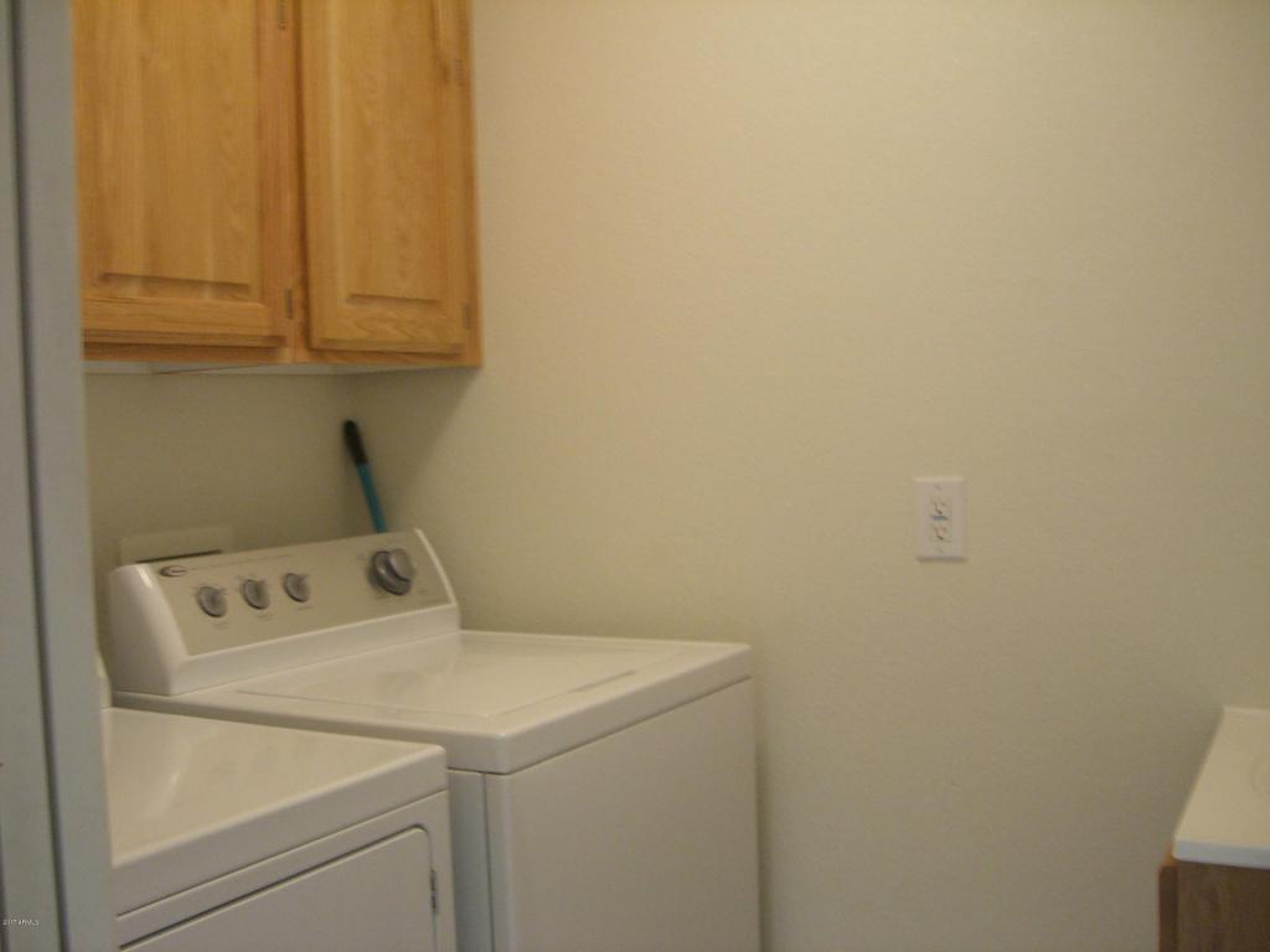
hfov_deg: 49.0
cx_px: 635
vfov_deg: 37.7
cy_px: 476
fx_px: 1394
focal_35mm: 38
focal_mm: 6.2
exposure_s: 1/10
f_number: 2.7
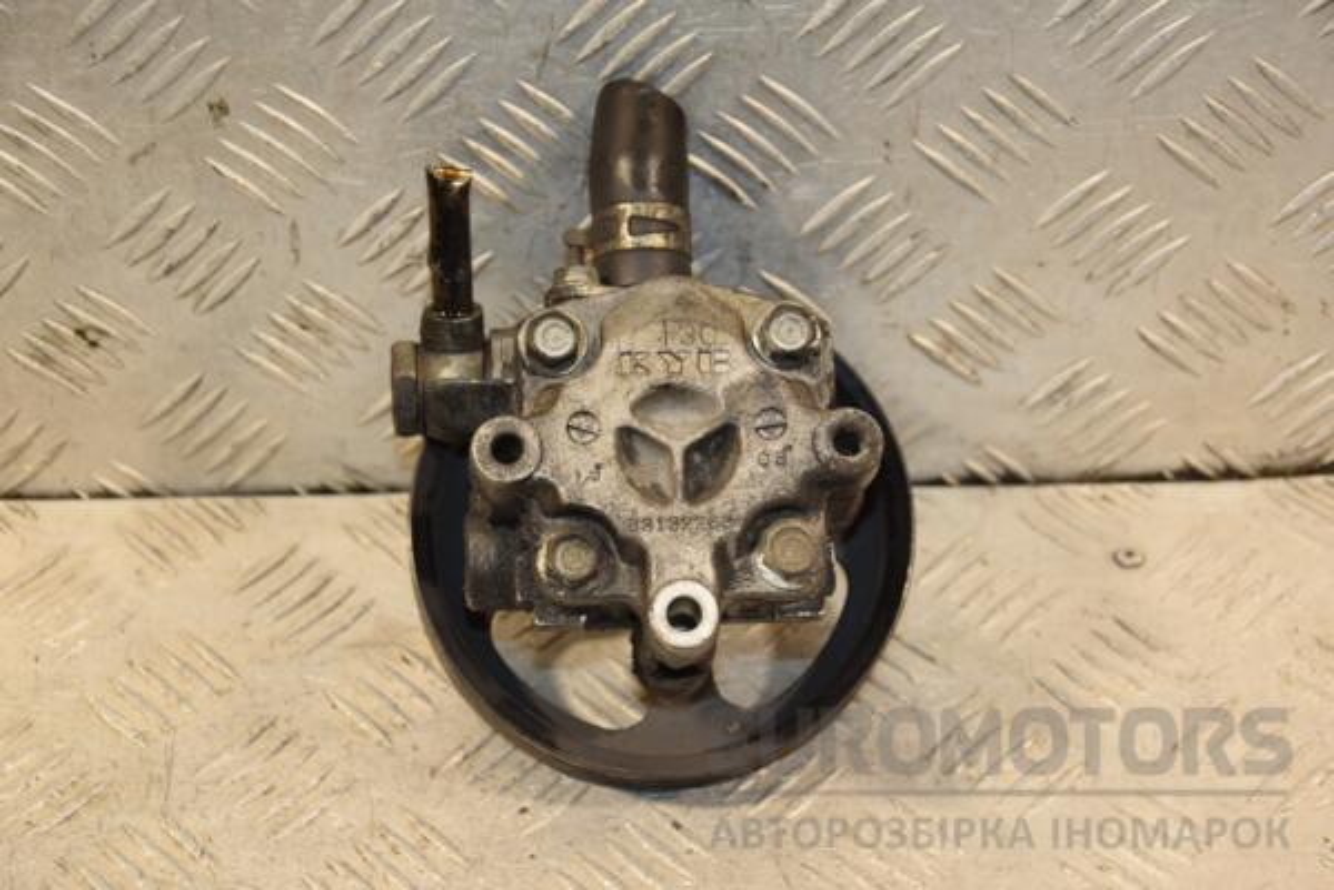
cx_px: 667
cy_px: 445
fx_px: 3224
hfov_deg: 23.4
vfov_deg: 15.7
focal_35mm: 87
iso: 800
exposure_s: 1/160
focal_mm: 58
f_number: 5
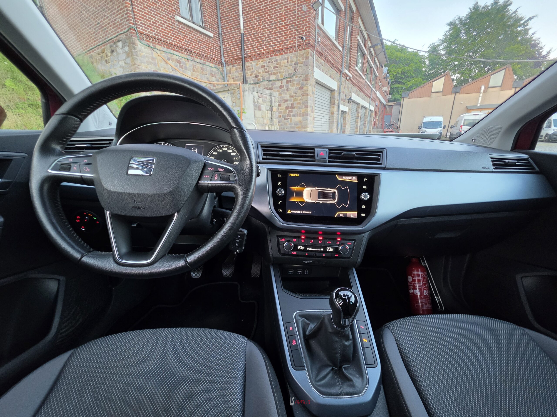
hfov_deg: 106.2
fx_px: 209
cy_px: 208
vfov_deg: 89.9
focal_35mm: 13
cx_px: 278
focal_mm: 2.2
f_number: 1.9
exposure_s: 1/60
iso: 250
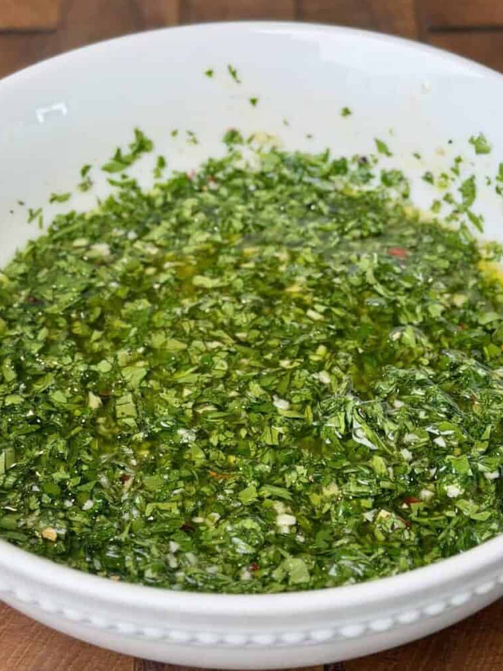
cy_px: 330
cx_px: 249
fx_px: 950
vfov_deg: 38.9
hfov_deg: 29.7
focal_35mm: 49
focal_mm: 6.76
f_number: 1.78
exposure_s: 1/163
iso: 100
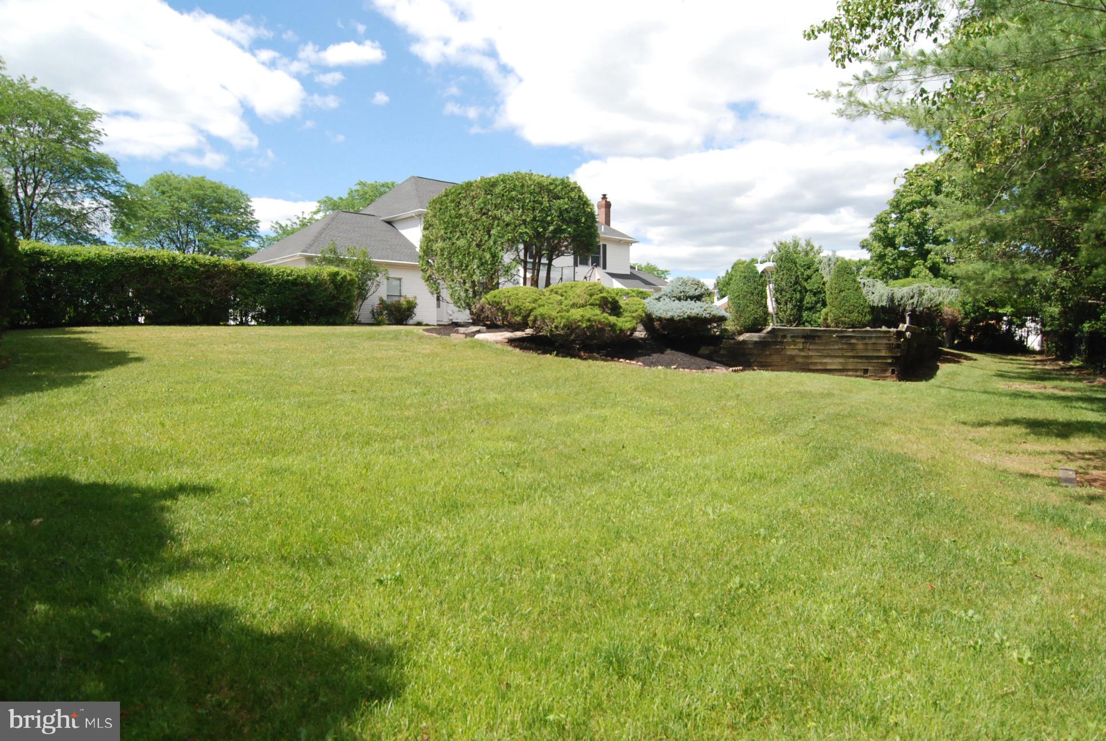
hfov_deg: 77.3
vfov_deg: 56.3
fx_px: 692
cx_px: 553
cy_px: 370
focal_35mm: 22
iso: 800
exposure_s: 1/4000
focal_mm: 15
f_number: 4.5
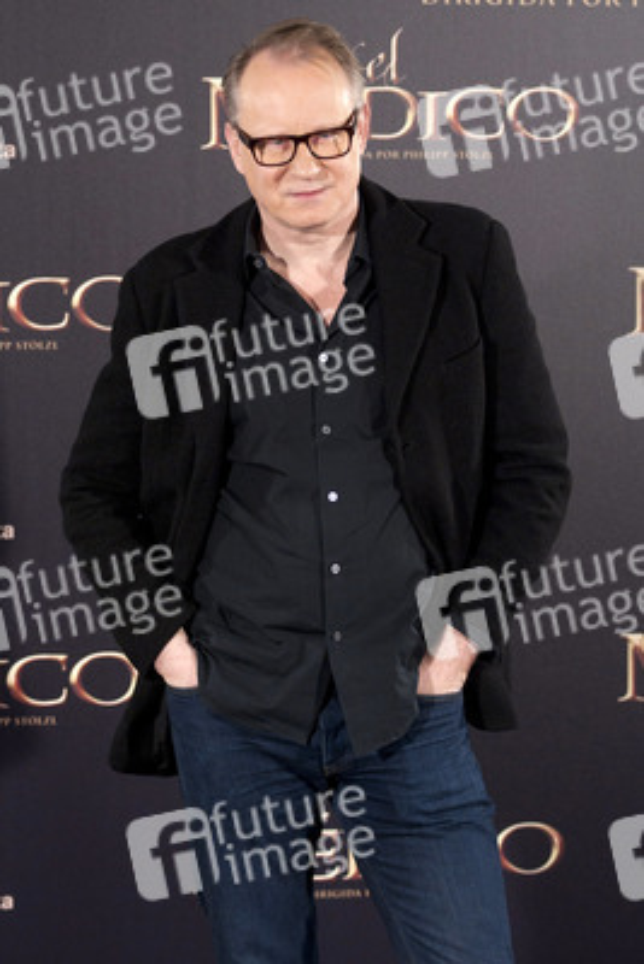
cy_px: 482
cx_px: 322
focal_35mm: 95
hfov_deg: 14.4
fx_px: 2547
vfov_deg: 21.5
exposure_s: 1/200
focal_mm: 95
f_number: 3.5
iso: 1600
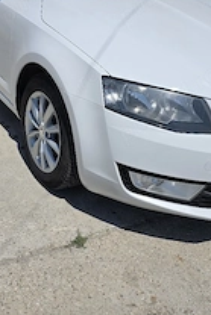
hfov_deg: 29.2
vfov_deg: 42.5
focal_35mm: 46
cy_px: 123
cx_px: 80
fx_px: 404
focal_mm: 6.3
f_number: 1.7
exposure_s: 1/10000
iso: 50
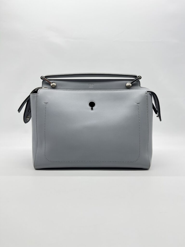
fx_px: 185
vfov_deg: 67.3
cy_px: 124
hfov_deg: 53.1
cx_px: 92
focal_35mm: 26
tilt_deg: -5.8
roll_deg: -0.3
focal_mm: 5.7
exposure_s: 1/128
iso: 32
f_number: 1.5
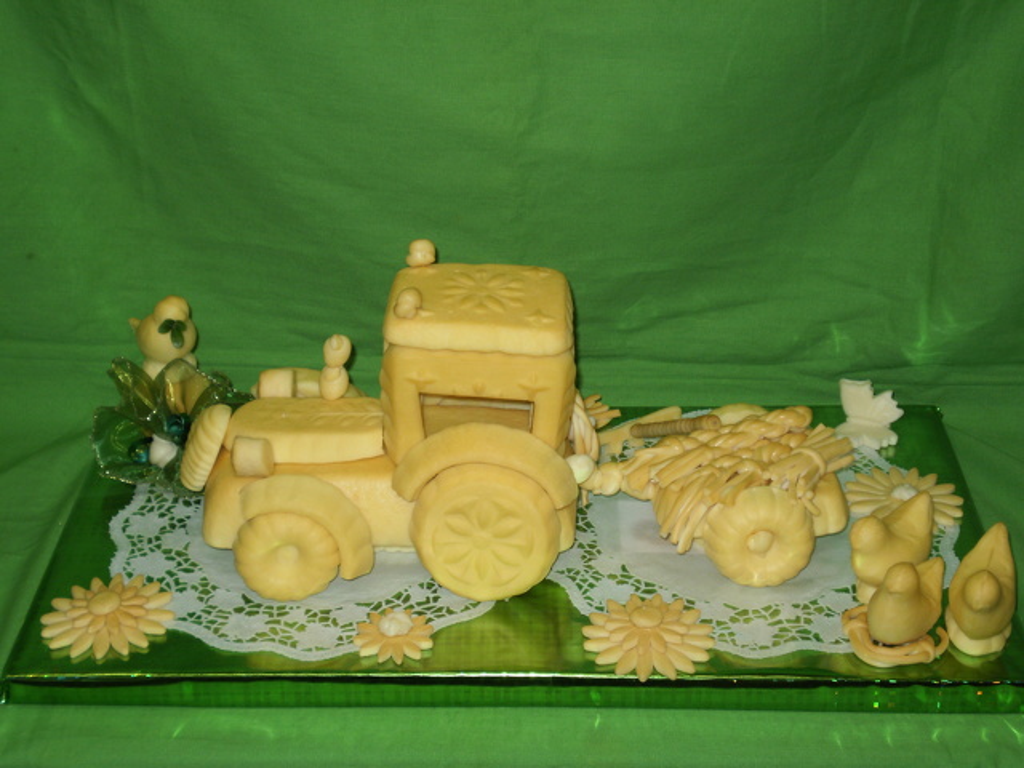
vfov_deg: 23.7
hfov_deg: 31.2
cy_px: 384
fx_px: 1834
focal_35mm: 62
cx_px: 512
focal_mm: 10.3
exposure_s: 1/40
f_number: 4.2
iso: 100
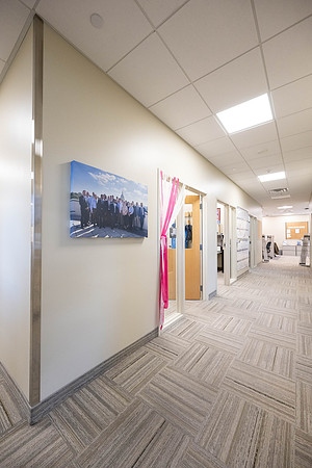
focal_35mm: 14
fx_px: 182
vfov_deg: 104.3
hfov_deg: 81.2
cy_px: 234
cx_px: 156
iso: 2500
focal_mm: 14
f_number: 5
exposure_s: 1/200
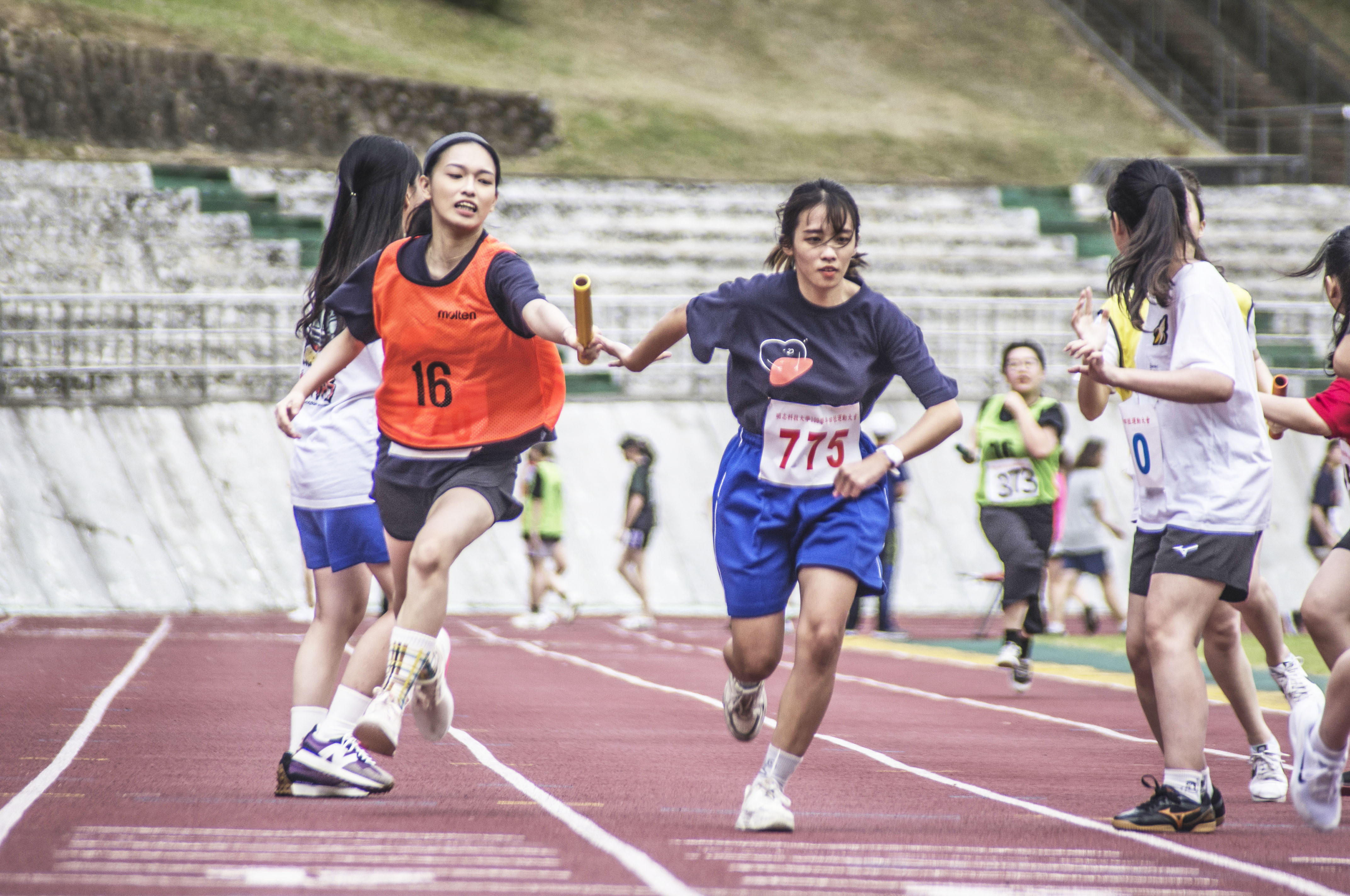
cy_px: 448
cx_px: 675
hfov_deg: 4.6
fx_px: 16854
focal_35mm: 450
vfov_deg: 3.0
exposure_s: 1/500
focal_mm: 300
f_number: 5.6
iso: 200
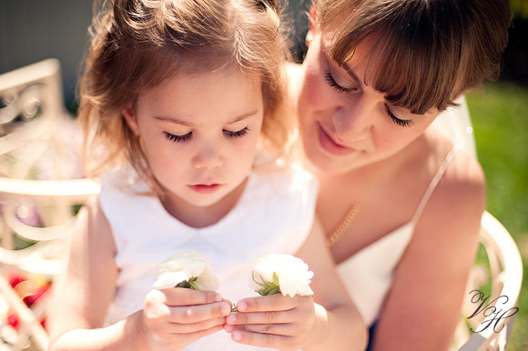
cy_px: 176
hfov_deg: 39.6
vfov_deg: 27.0
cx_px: 264
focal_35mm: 50
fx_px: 733
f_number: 1.4
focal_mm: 50
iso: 200
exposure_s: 1/8000
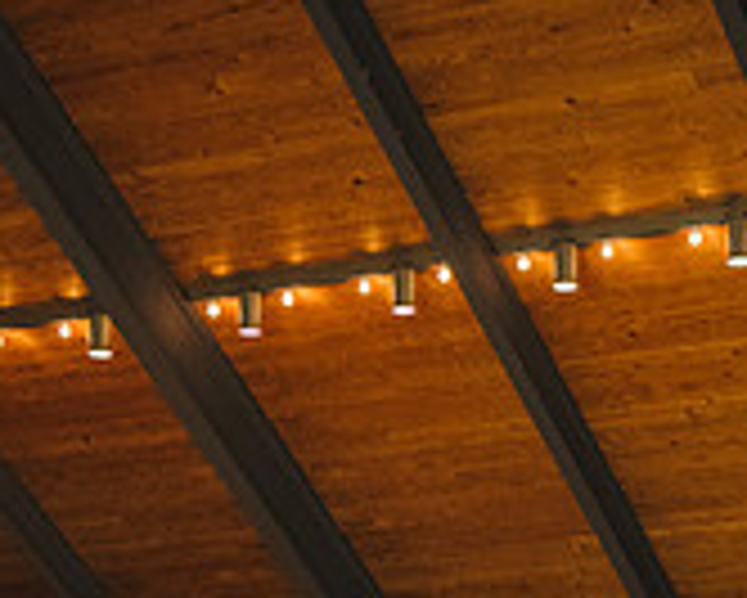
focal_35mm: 115
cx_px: 572
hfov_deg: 16.6
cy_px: 857
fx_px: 2544
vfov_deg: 12.8
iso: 4000
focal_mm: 35
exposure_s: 1/125
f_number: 2.2
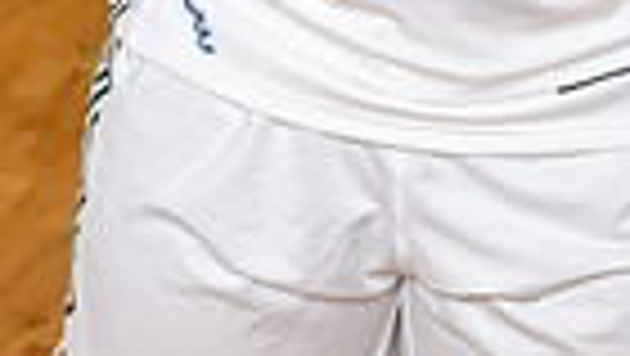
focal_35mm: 135
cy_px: -478
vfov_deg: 8.3
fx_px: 2257
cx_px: 423
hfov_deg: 15.9
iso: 250
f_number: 4
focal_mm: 40
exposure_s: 1/250
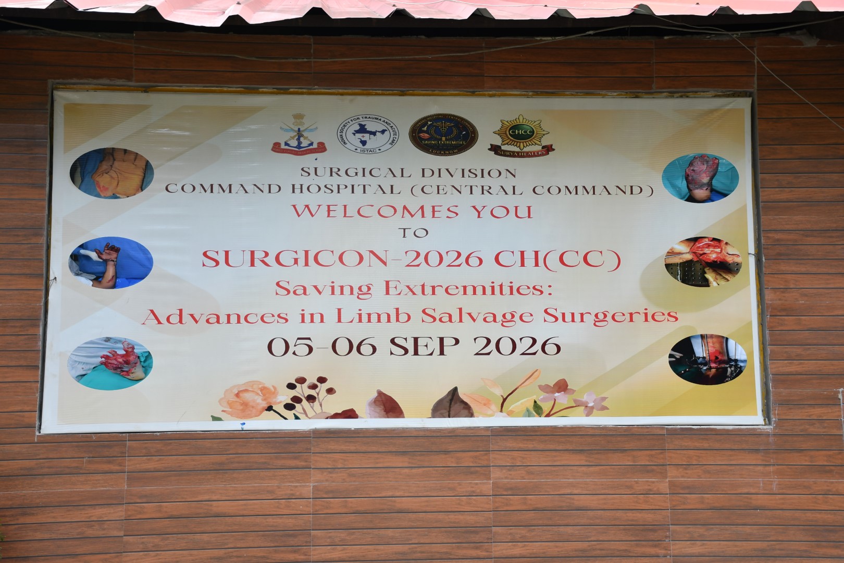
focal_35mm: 51
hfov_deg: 38.9
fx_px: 1196
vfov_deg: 26.5
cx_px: 422
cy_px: 282
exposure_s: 1/125
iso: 160
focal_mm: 34
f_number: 5
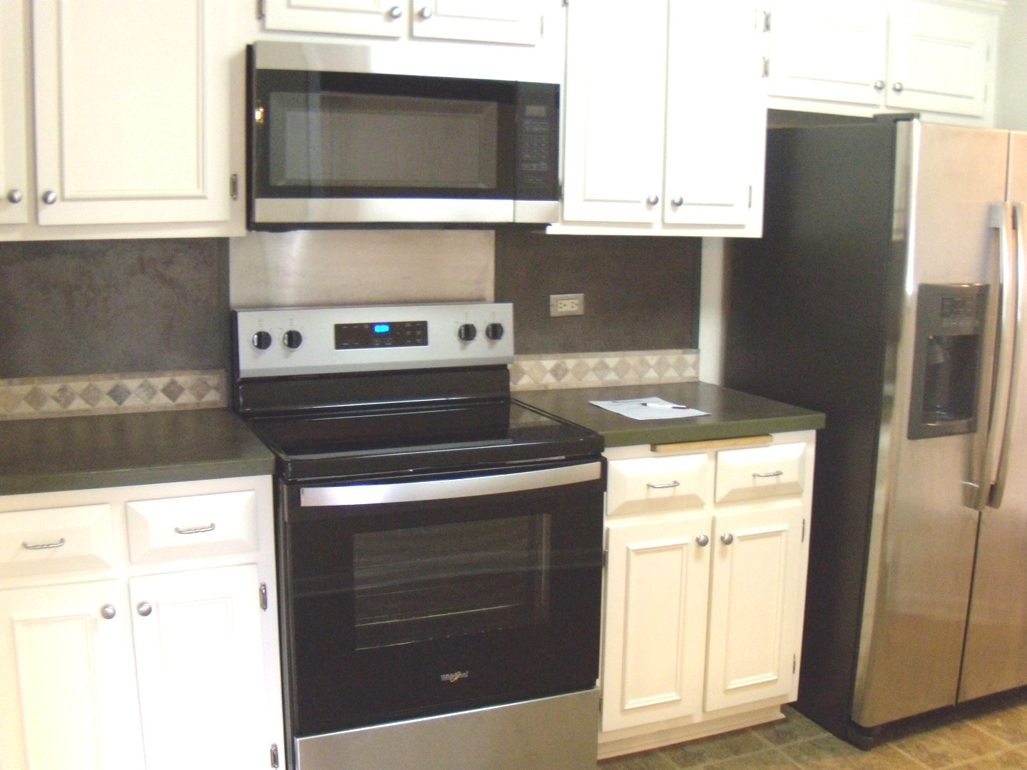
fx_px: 1068
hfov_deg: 51.4
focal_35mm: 36
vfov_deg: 39.7
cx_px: 514
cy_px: 385
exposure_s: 1/10
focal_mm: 6.4
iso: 400
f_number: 3.6
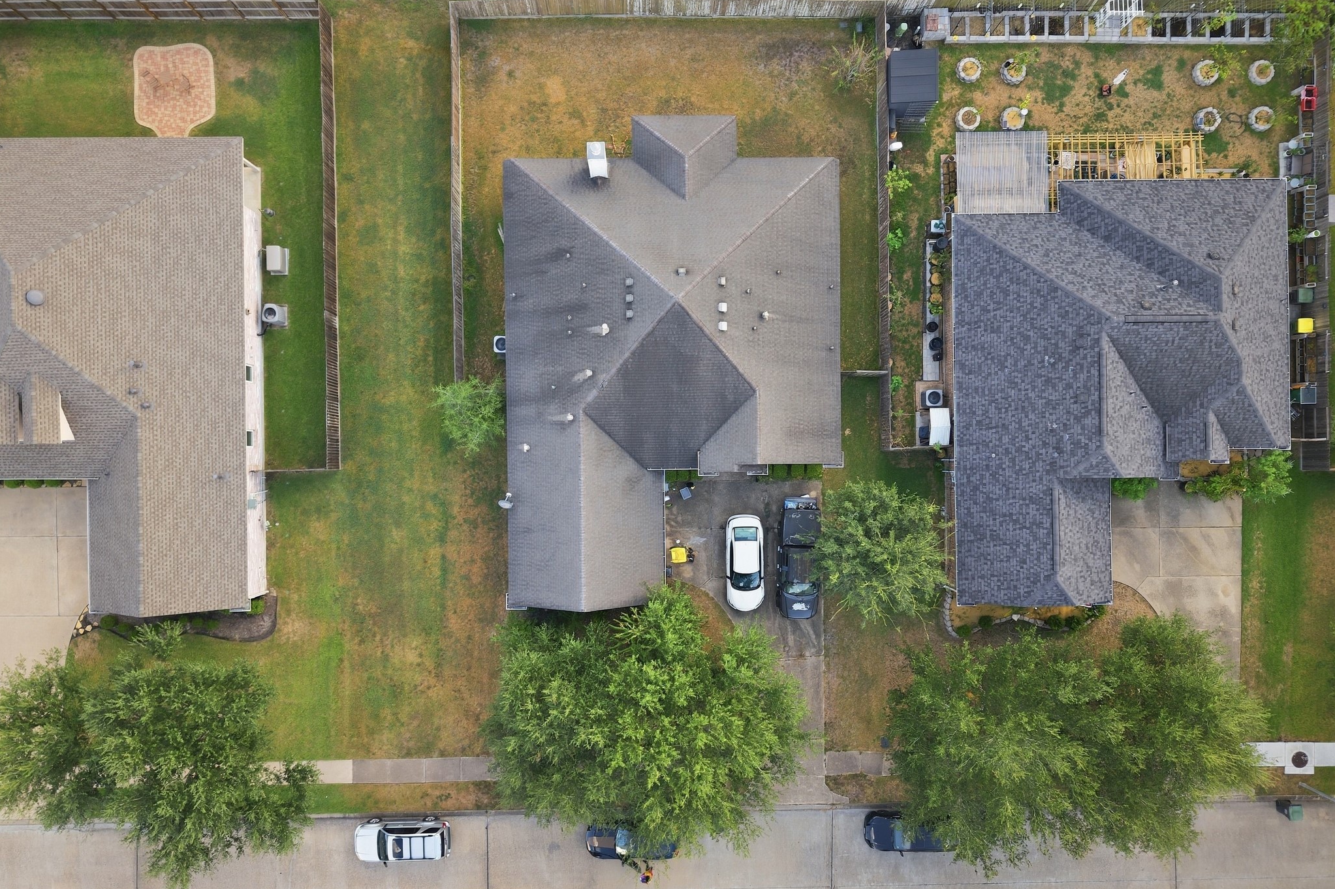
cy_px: 455
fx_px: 927
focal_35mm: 25
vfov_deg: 51.3
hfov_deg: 71.5
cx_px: 667
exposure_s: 1/15
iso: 120
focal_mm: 8.7
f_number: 1.8
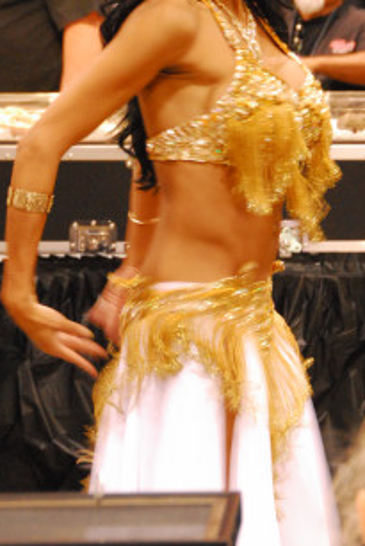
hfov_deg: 5.2
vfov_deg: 7.8
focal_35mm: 264
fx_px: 4010
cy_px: 174
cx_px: 302
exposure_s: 1/25
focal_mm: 90
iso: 1600
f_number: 8
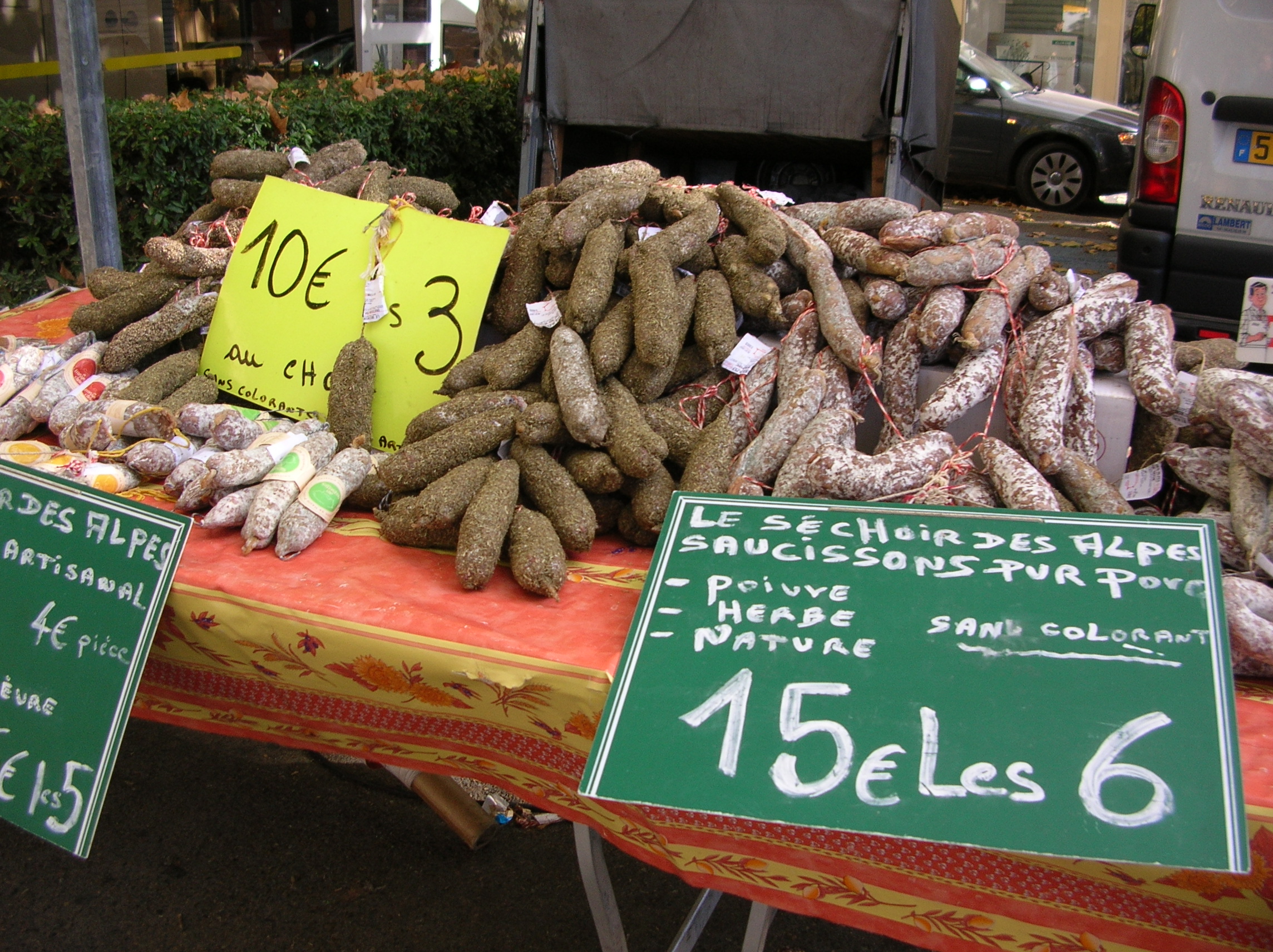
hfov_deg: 52.7
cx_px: 636
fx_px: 1286
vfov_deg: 40.6
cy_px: 476
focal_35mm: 35
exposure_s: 1/166
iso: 50
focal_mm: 5.8
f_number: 2.8
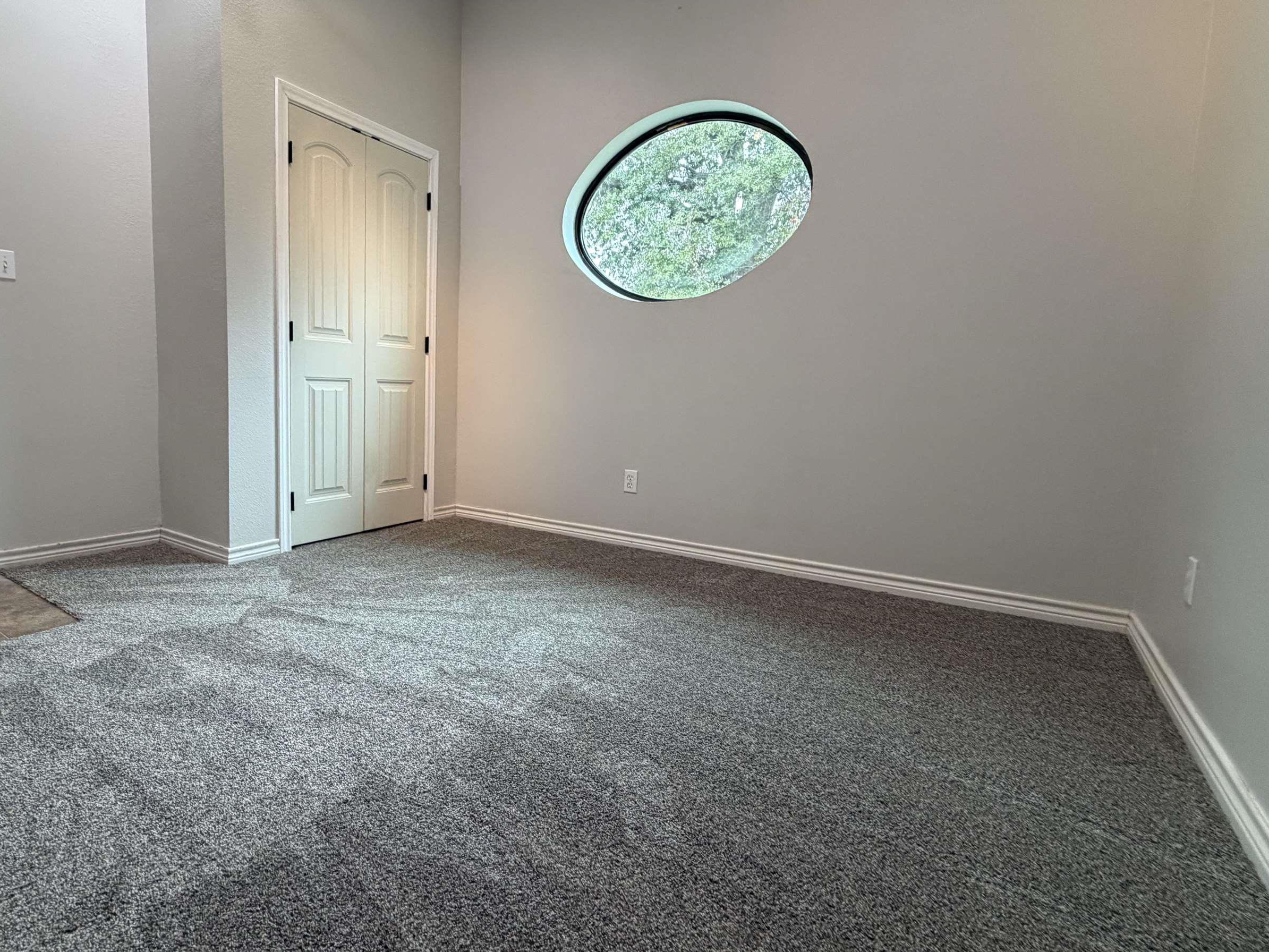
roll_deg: -0.6
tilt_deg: -5.4
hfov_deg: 86.2
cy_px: 455
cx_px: 482
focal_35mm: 18
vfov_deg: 71.6
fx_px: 660
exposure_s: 1/120
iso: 320
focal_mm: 2.22
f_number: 2.2
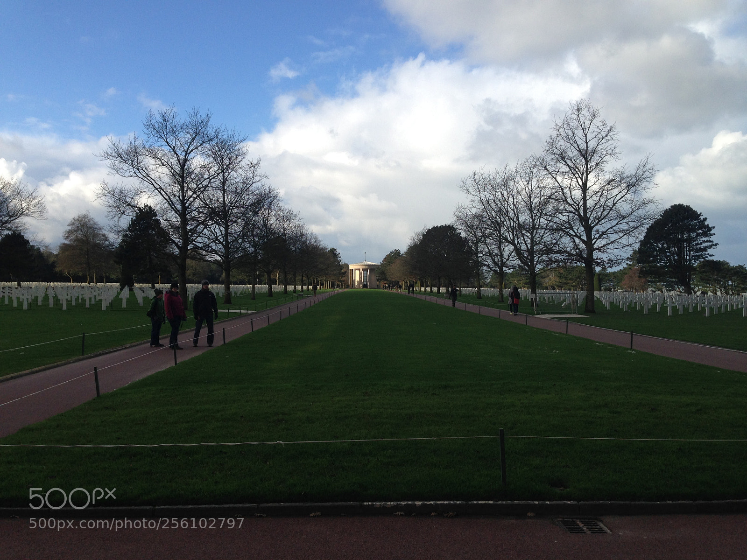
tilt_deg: +2.4
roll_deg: +0.9
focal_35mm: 33
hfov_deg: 55.4
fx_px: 712
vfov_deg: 42.9
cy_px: 280
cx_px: 374
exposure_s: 1/1022
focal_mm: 4.12
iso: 50
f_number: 2.4
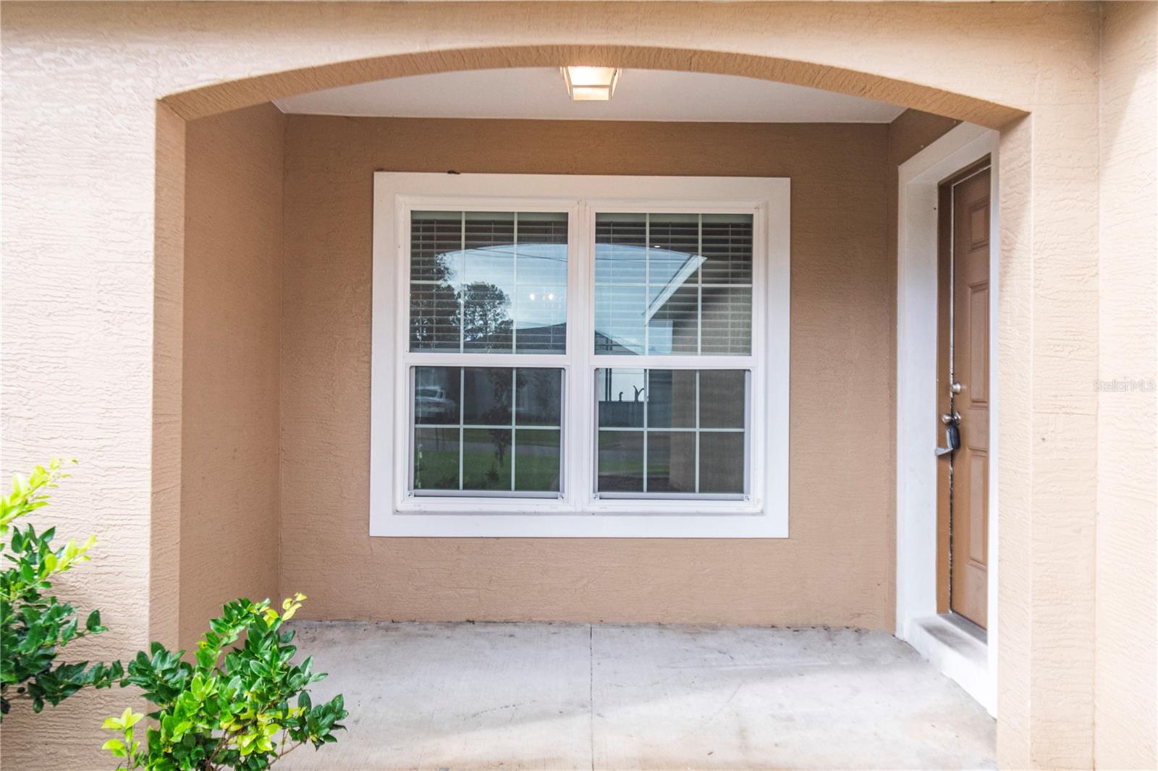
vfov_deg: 43.6
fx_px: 965
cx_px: 579
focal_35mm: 30
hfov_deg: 61.9
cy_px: 386
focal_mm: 20
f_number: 5.6
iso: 500
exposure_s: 1/200
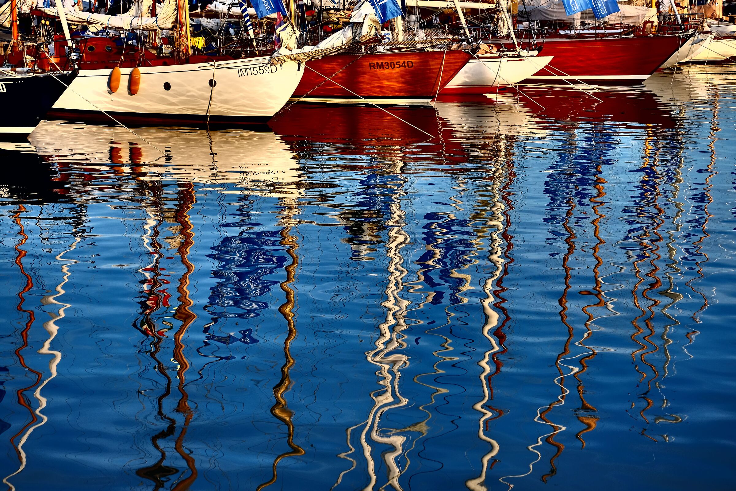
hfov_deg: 27.0
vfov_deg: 18.2
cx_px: 368
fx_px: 1533
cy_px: 246
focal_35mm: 75
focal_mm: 50
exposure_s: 1/420
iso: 200
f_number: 5.6
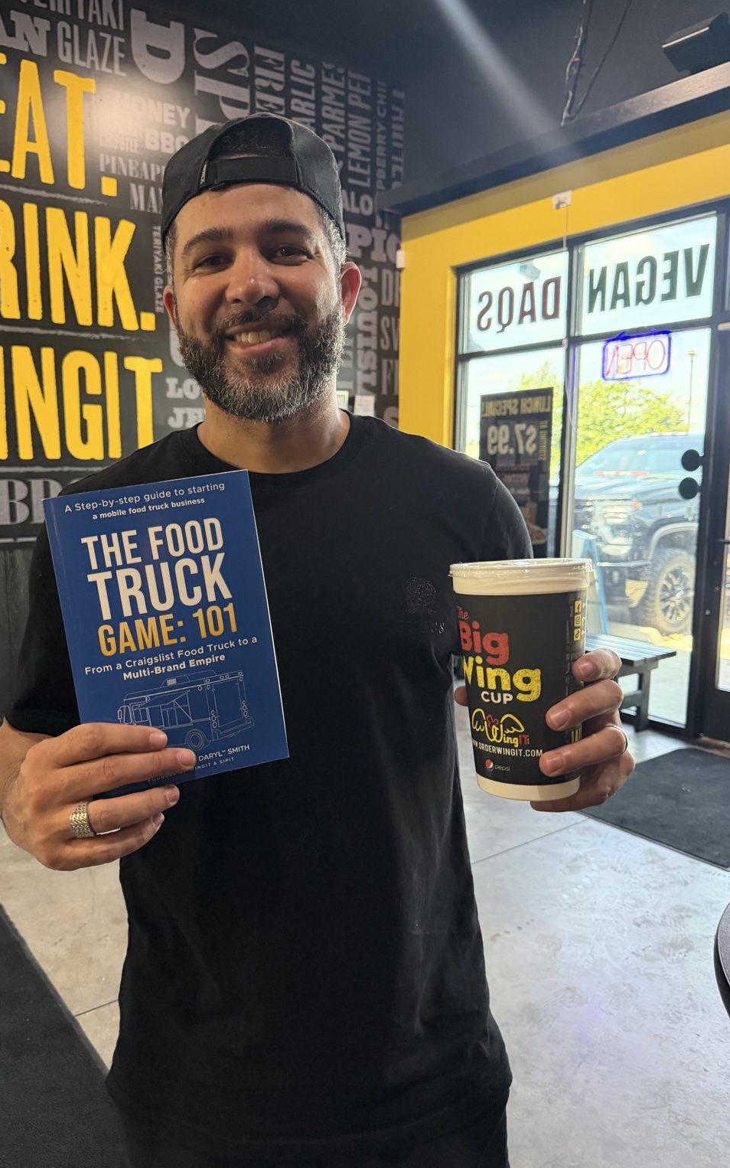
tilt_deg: -9.1
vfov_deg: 70.4
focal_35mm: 26
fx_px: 827
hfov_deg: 47.4
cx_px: 300
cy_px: 588
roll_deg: +0.1
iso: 640
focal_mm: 6.76
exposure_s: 1/40
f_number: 1.78
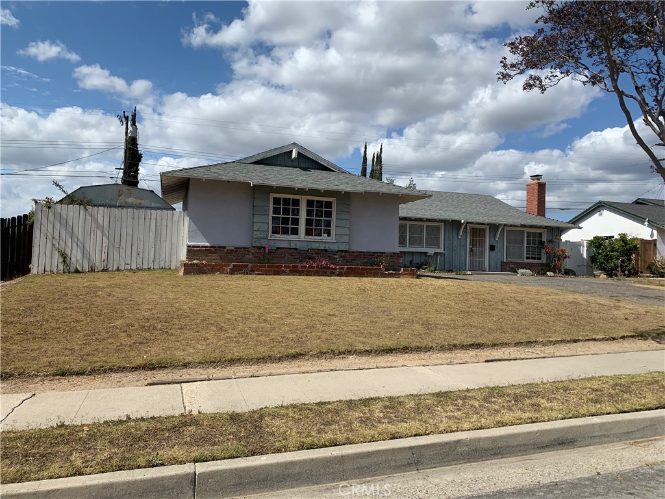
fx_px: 499
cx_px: 332
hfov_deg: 67.3
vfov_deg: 53.1
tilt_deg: +3.2
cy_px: 250
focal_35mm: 26
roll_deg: -1.5
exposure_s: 1/3521
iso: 25
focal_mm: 4.25
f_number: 1.8
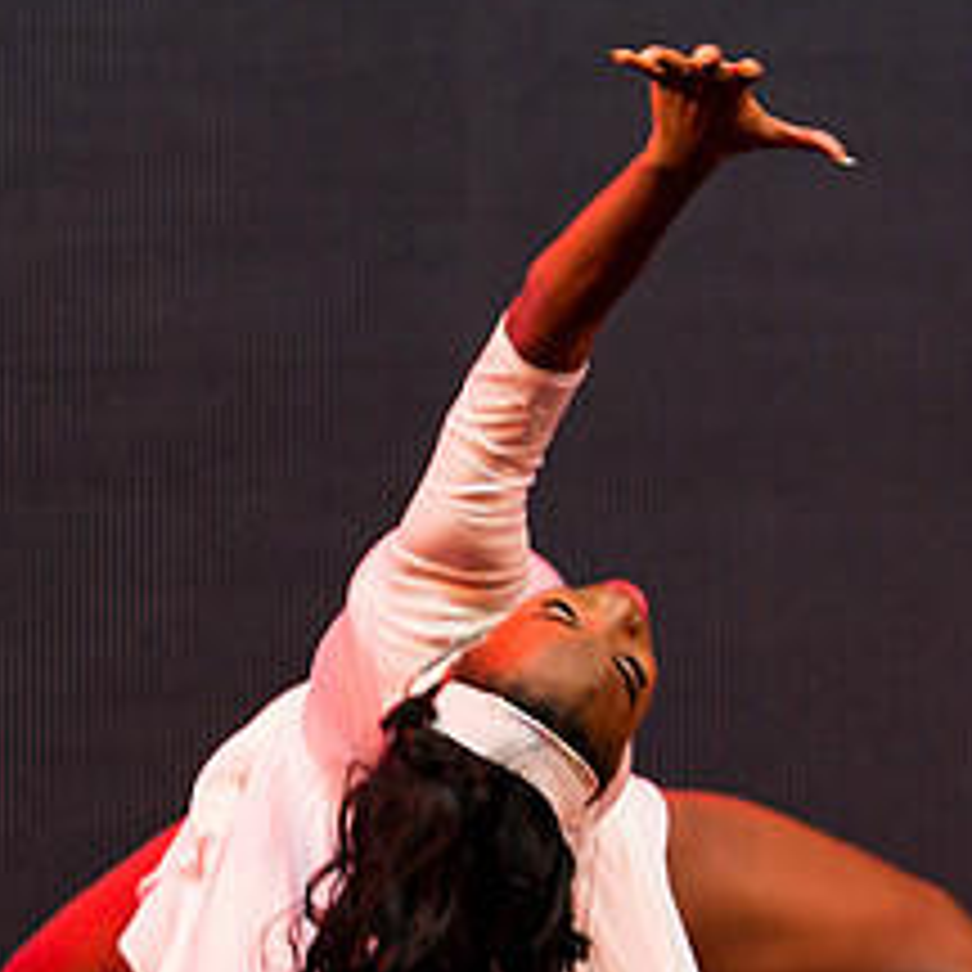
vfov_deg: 3.7
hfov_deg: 3.7
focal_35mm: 470
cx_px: 547
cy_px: 598
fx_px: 14931
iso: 3200
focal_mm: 150
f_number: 5
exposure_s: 1/160
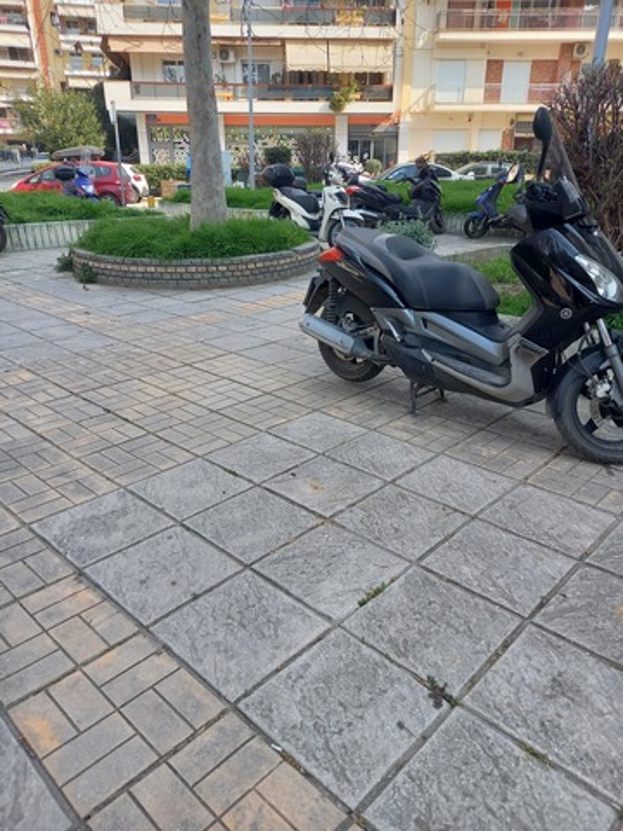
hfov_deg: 54.9
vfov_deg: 69.4
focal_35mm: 25
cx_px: 312
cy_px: 416
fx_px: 600
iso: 50
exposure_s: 1/306
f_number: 1.8
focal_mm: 4.65
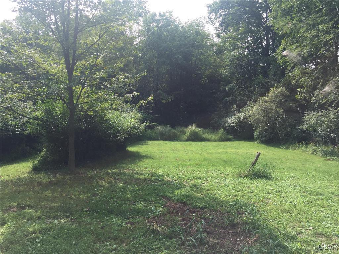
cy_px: 127
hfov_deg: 61.7
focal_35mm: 29
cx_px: 170
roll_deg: -1.9
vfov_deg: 48.2
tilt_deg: -3.2
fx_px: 284
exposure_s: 1/659
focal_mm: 4.15
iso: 32
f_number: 2.2
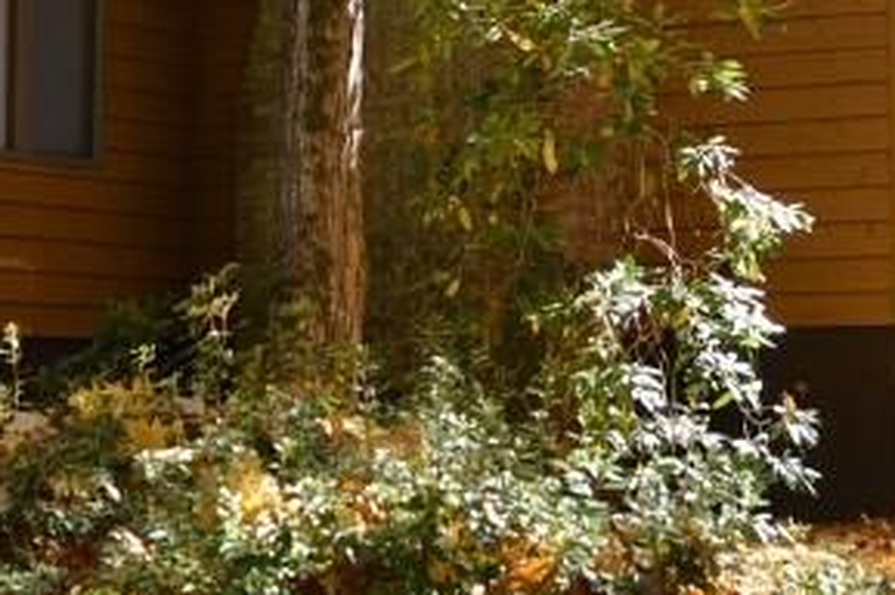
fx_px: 2776
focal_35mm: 112
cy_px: 8
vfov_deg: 12.1
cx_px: 539
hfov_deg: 18.3
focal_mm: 21
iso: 100
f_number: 5
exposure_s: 1/100
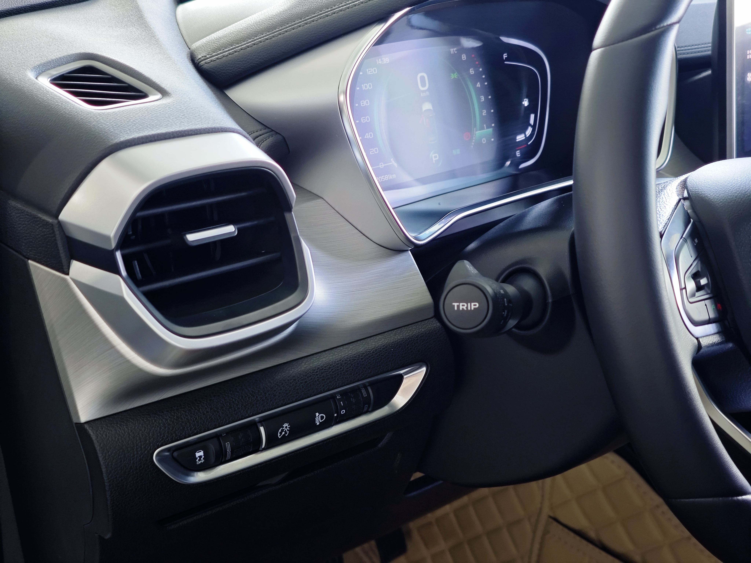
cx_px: 376
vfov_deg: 31.5
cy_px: 282
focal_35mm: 46
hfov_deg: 41.2
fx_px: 998
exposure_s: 1/50
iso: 250
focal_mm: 6.55
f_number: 1.6
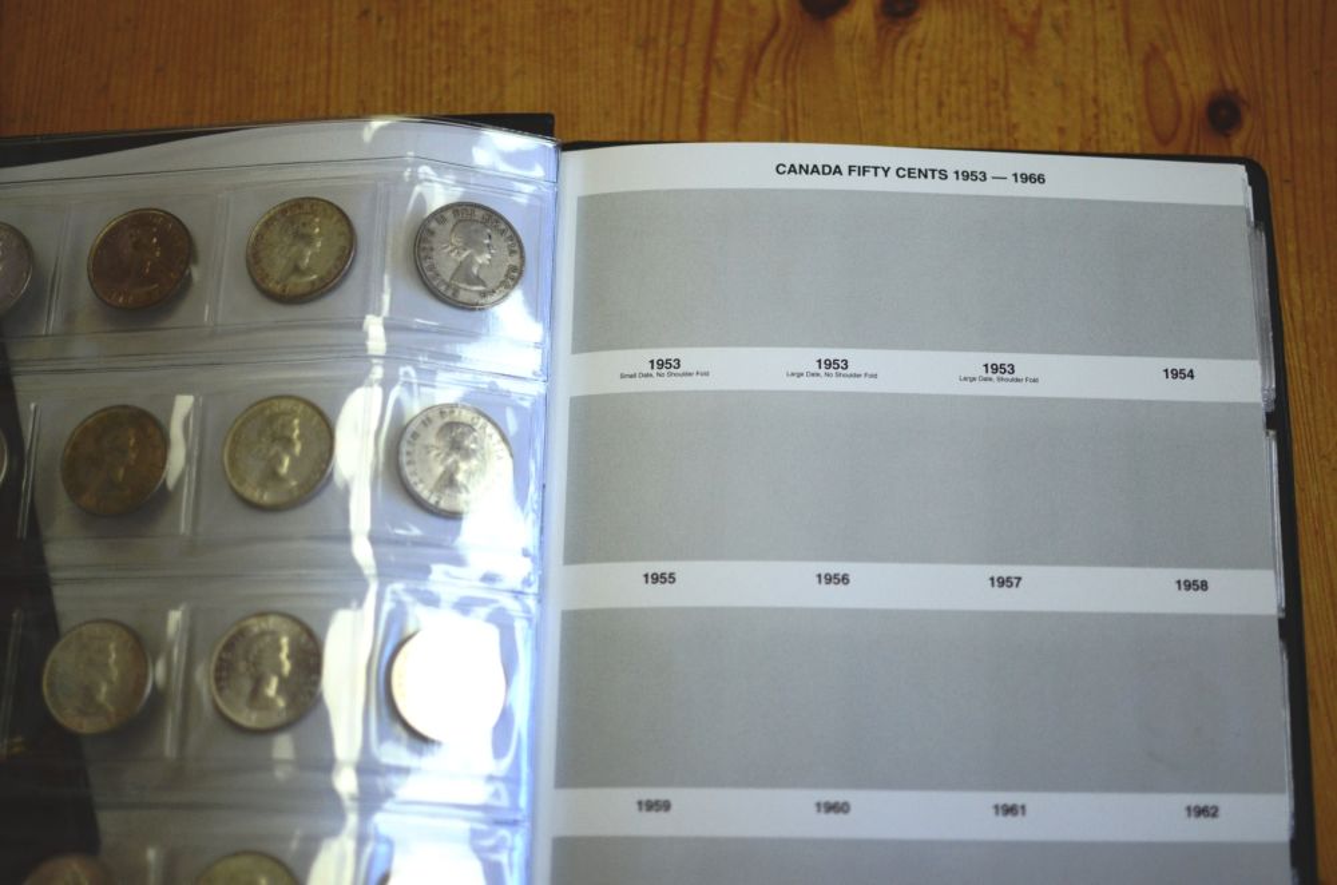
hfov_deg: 37.9
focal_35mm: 52
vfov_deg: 25.6
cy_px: 442
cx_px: 668
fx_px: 1945
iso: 1000
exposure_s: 1/2000
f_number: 2
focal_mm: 35
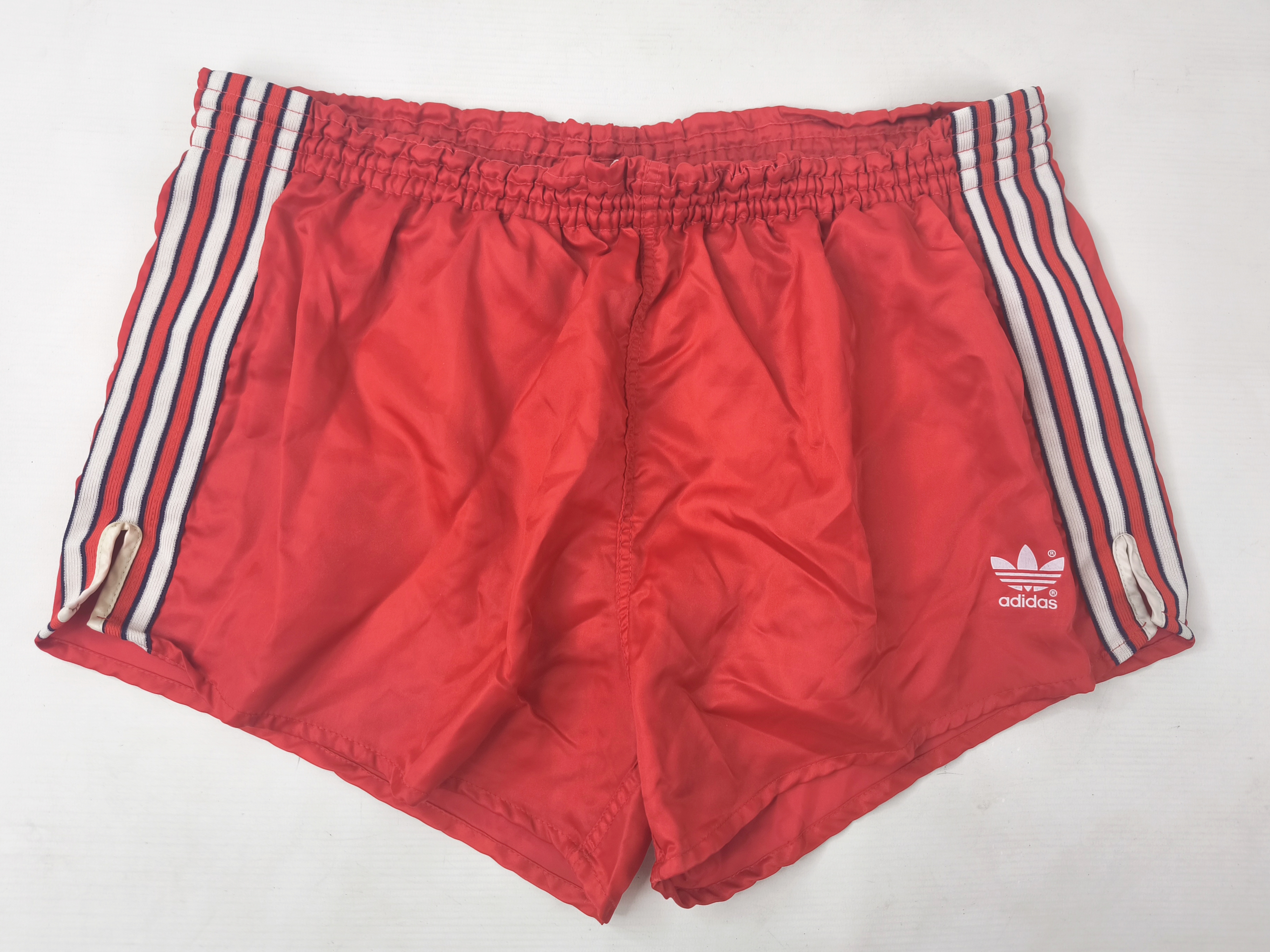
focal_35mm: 24
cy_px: 476
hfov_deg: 71.6
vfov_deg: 56.8
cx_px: 635
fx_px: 881
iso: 50
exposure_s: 1/100
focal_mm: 6.92
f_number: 1.9
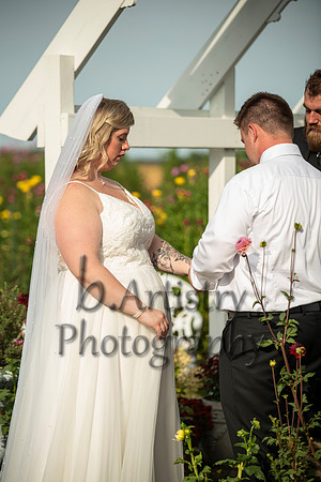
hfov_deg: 10.2
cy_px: 241
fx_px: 1805
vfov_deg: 15.2
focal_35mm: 135
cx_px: 160
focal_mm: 135
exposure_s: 1/1600
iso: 125
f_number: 2.8
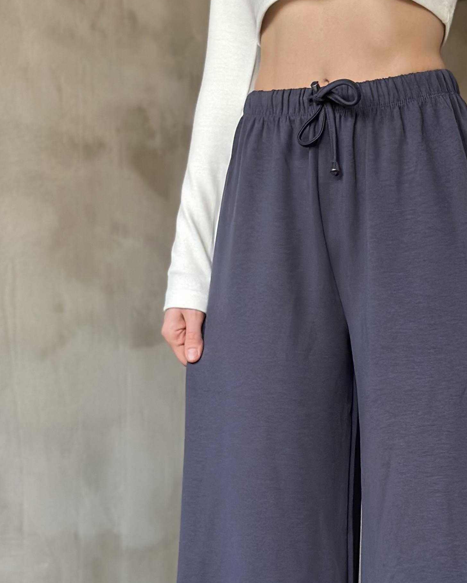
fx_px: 1797
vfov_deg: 18.4
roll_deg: -1.1
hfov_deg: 14.8
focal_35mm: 104
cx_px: 337
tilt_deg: +4.0
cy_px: 427
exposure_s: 1/60
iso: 250
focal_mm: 6.86
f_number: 1.78
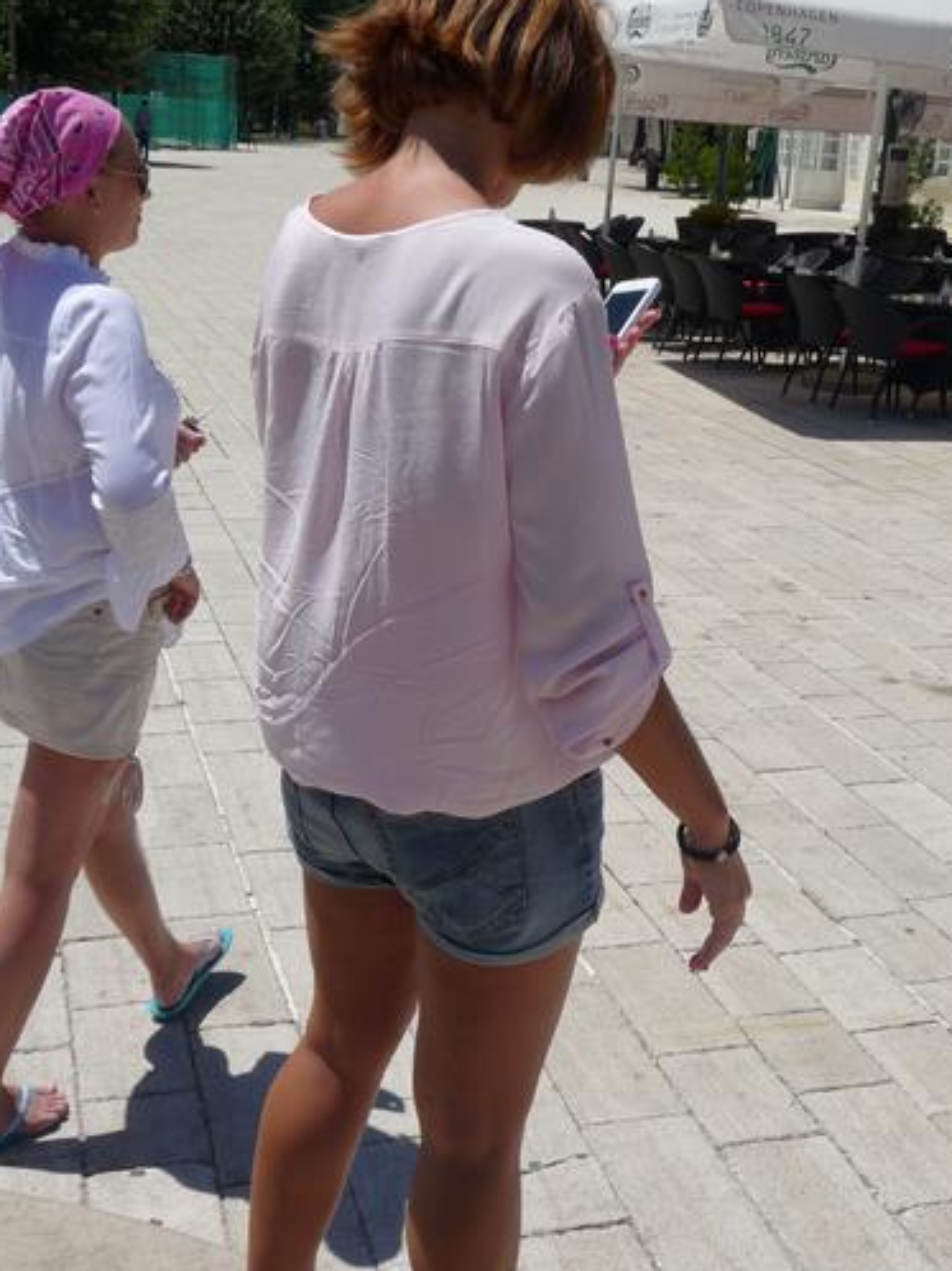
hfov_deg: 32.1
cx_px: 539
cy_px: 684
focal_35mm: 45
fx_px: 1652
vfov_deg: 42.1
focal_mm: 5.3
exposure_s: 1/500
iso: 100
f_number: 8
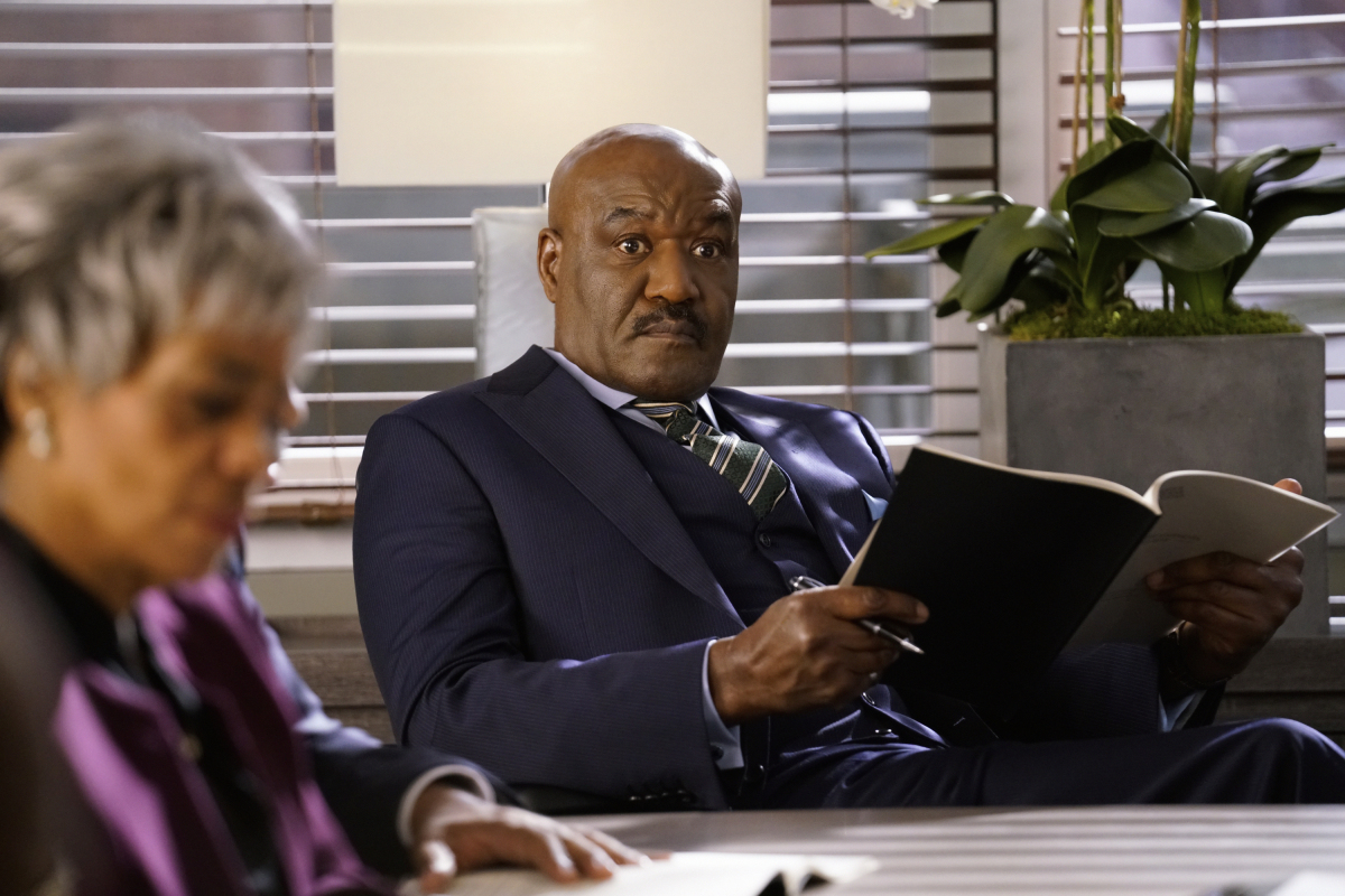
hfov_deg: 10.4
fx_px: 7397
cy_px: 448
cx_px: 672
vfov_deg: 6.9
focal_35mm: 198
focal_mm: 198
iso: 5000
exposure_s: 1/100
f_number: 3.5
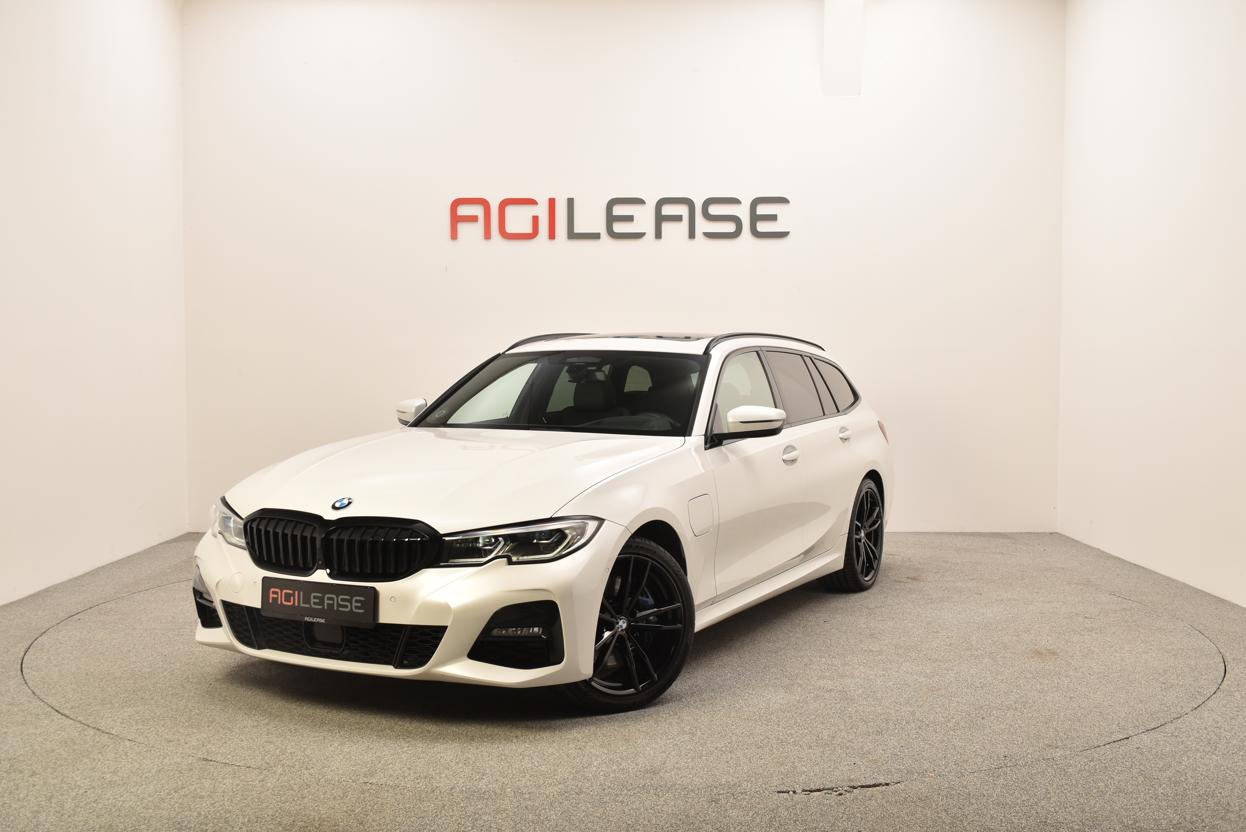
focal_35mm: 36
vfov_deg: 36.9
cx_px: 623
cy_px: 416
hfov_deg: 53.1
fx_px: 1246
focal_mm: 24
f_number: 8
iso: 100
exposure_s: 1/200
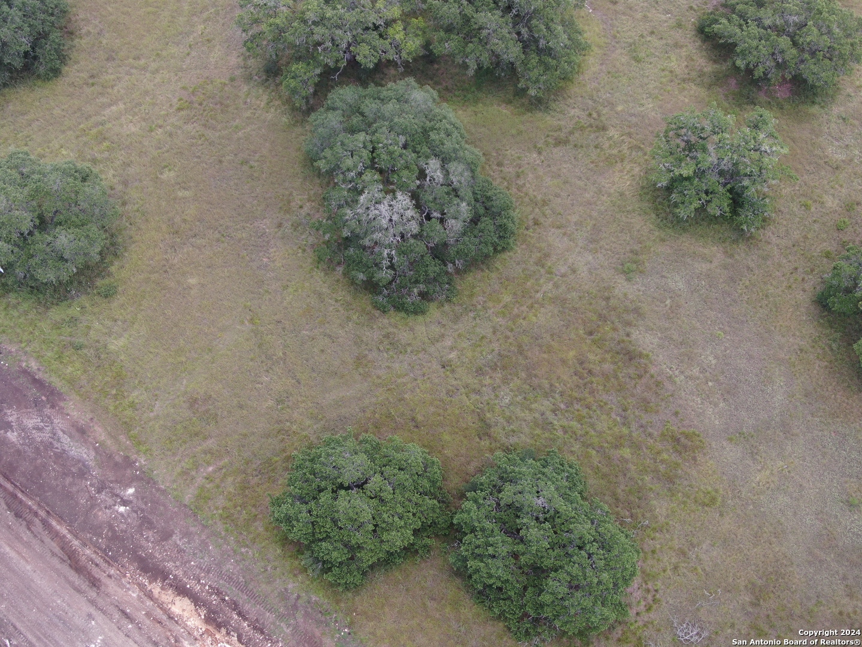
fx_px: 1195
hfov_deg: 39.7
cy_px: 324
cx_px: 431
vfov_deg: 30.3
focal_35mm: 48
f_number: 3.8
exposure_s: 1/120
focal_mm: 8.6
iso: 100
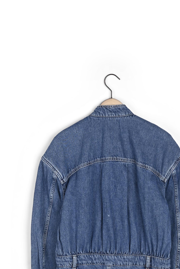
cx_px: 112
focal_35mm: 97
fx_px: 728
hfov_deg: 14.1
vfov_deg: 20.2
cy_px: 286
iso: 100
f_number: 11
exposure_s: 1/125
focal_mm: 44
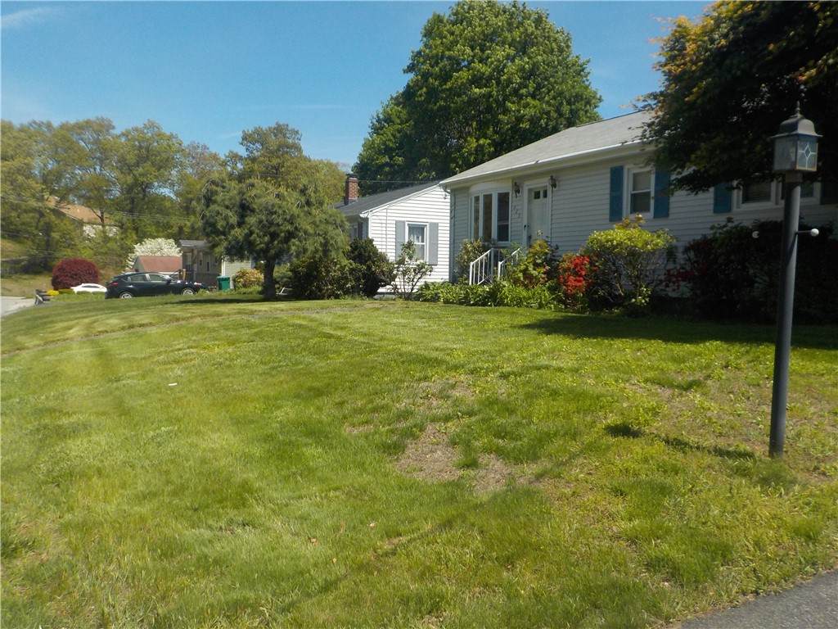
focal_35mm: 30
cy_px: 314
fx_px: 726
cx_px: 419
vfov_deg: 46.8
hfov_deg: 60.0
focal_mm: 4.1
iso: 125
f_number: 3.3
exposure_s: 1/1250
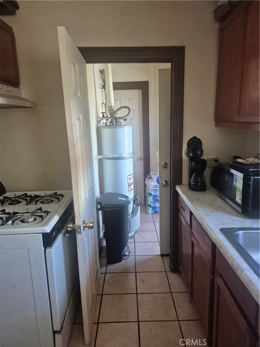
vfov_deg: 73.9
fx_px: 230
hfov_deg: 58.9
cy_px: 174
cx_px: 130
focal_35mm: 23
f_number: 1.8
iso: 1000
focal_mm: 5.4
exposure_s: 1/120
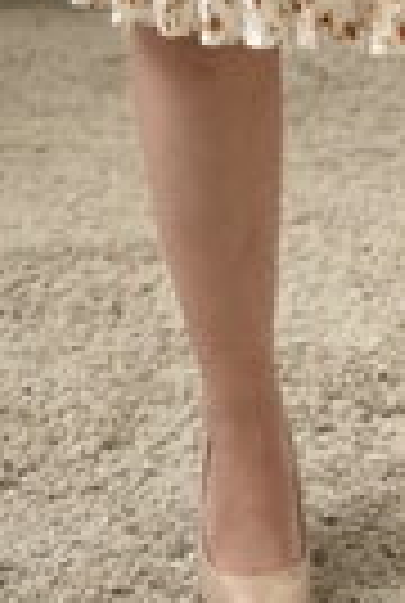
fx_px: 3324
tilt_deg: -24.3
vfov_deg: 9.8
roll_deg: -0.9
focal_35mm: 198
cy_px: -484
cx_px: 216
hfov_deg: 7.0
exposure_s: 1/121
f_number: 1.78
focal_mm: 6.76
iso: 100
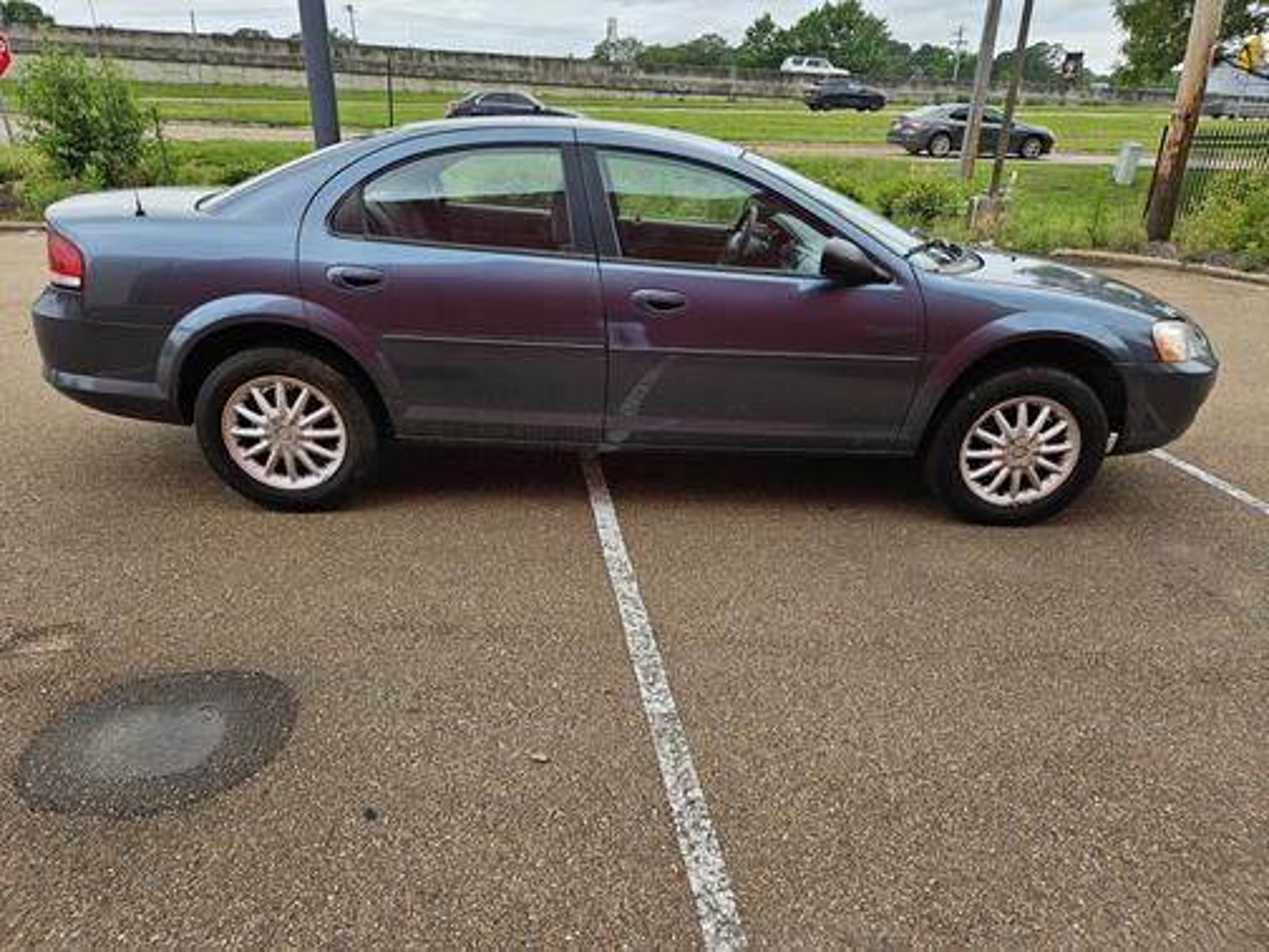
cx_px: 634
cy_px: 476
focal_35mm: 23
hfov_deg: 73.9
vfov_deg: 58.9
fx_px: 843
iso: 25
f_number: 1.8
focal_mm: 5.4
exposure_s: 1/242
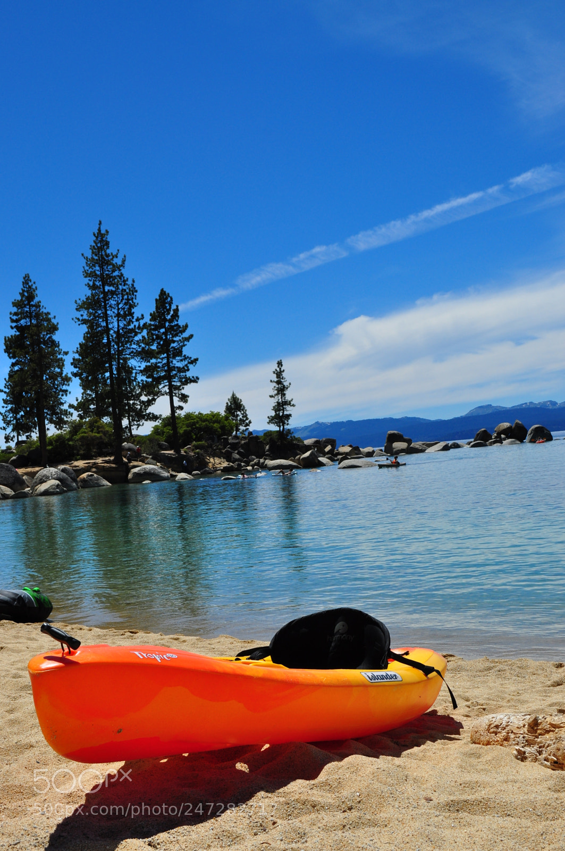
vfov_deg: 37.9
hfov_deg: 25.7
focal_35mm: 52
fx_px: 1239
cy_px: 426
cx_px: 282
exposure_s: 1/500
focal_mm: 35
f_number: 11
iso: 200
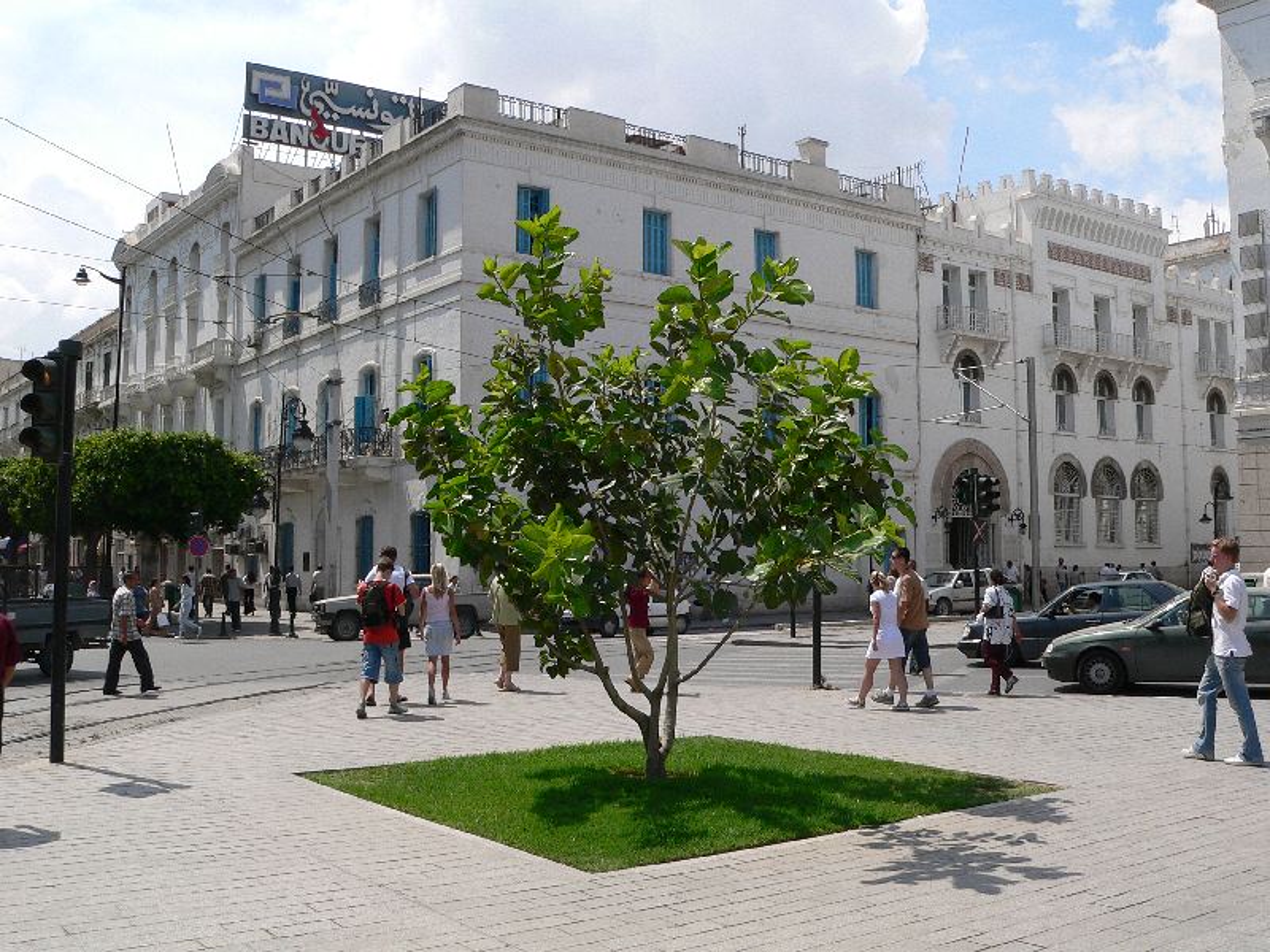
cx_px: 635
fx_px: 1321
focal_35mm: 36
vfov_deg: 39.7
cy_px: 476
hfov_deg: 51.4
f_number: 5.6
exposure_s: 1/500
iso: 80
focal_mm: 6
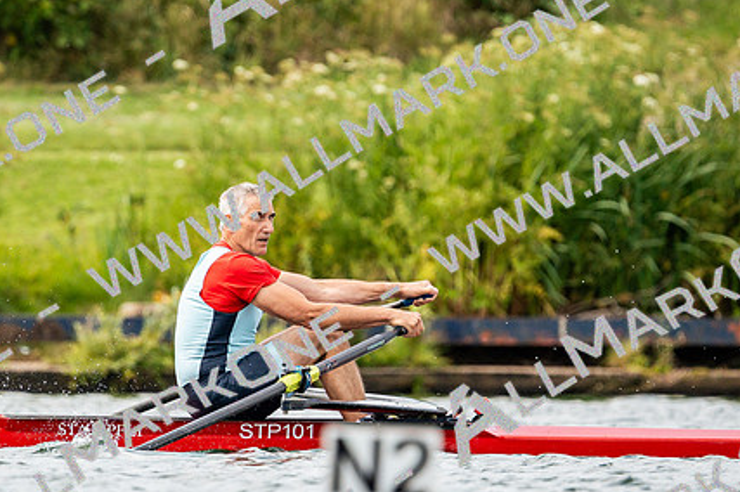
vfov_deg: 1.1
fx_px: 25140
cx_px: 302
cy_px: 302
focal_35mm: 1224
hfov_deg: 1.7
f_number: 6.3
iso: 640
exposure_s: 1/2000
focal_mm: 600
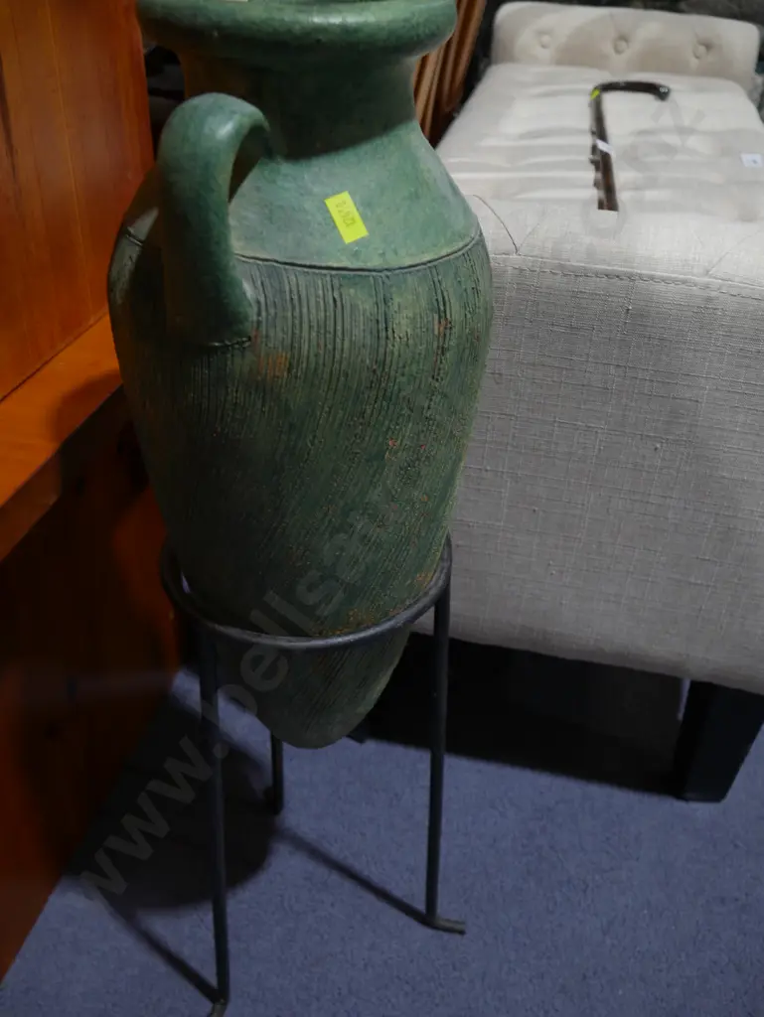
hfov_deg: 44.2
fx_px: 941
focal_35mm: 32
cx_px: 382
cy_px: 508
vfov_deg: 56.8
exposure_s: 1/60
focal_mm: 16
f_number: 3.6
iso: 200
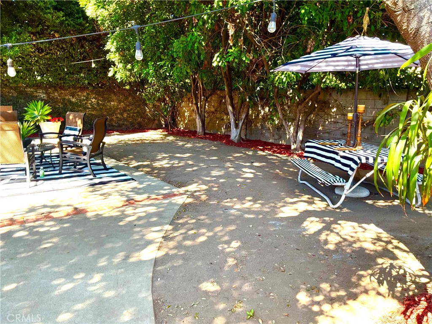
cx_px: 216
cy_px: 162
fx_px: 349
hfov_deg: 63.4
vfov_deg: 49.7
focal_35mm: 28
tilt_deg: -10.9
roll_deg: -0.6
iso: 64
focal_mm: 3
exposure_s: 1/243
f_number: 1.8
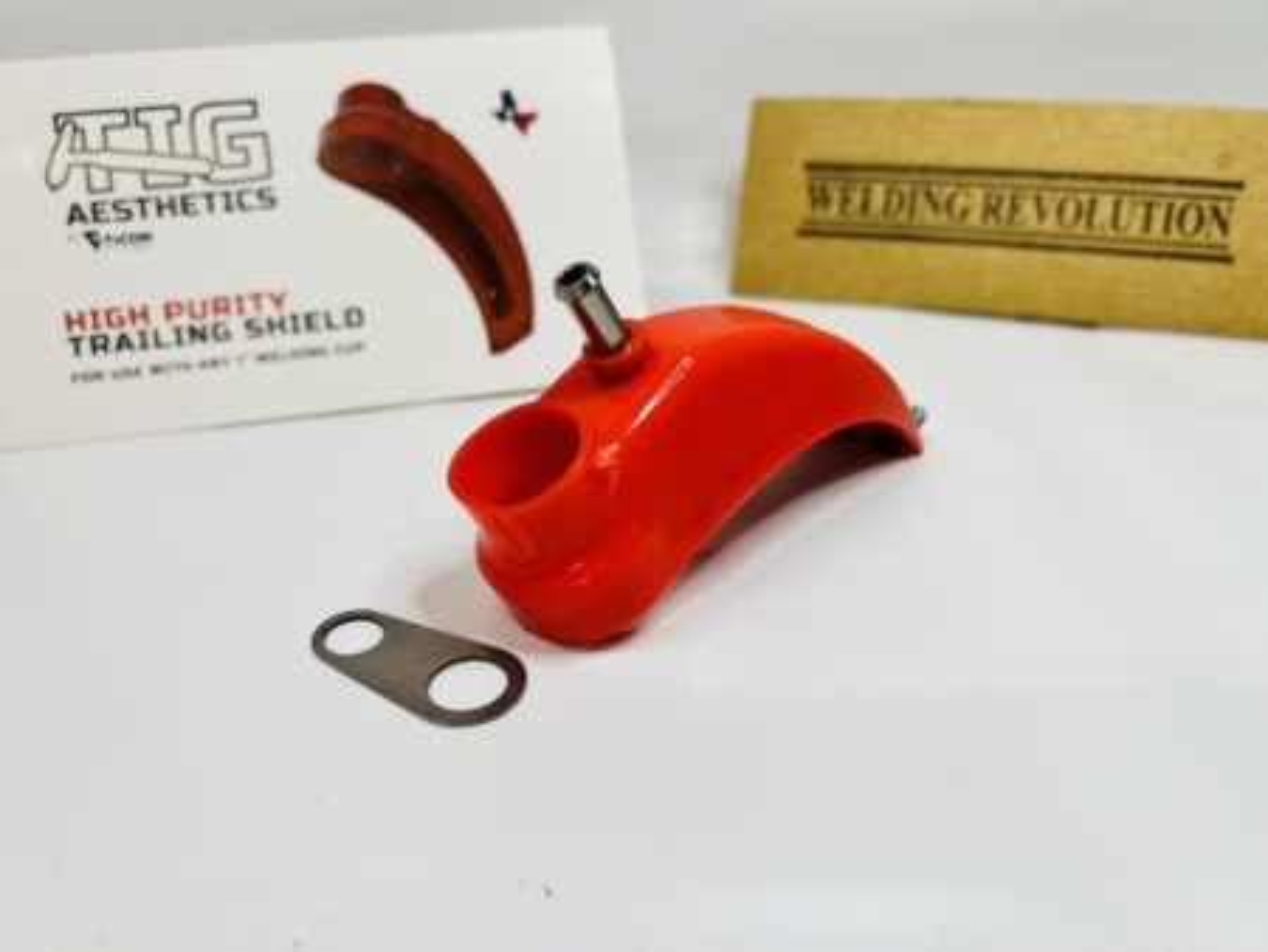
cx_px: 634
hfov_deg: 67.3
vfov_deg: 53.1
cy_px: 476
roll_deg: +0.2
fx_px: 953
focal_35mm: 26
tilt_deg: -29.6
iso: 32
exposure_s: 1/114
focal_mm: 5.7
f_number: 1.5
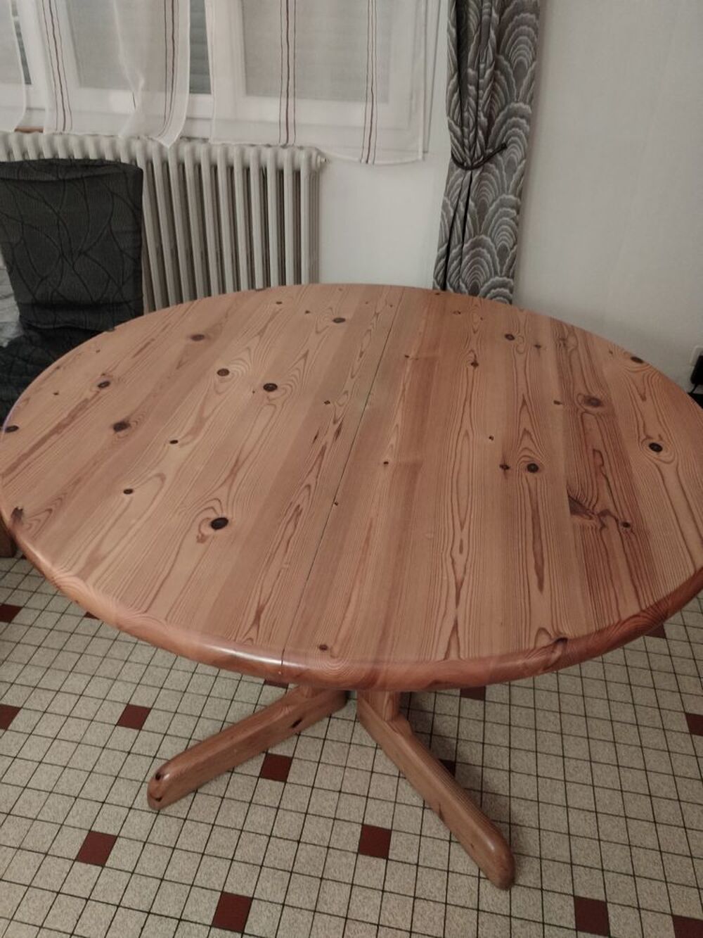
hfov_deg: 48.2
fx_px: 785
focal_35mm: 29
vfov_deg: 61.7
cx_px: 352
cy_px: 469
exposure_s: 1/16.7
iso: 1638
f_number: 1.8
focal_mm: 4.75
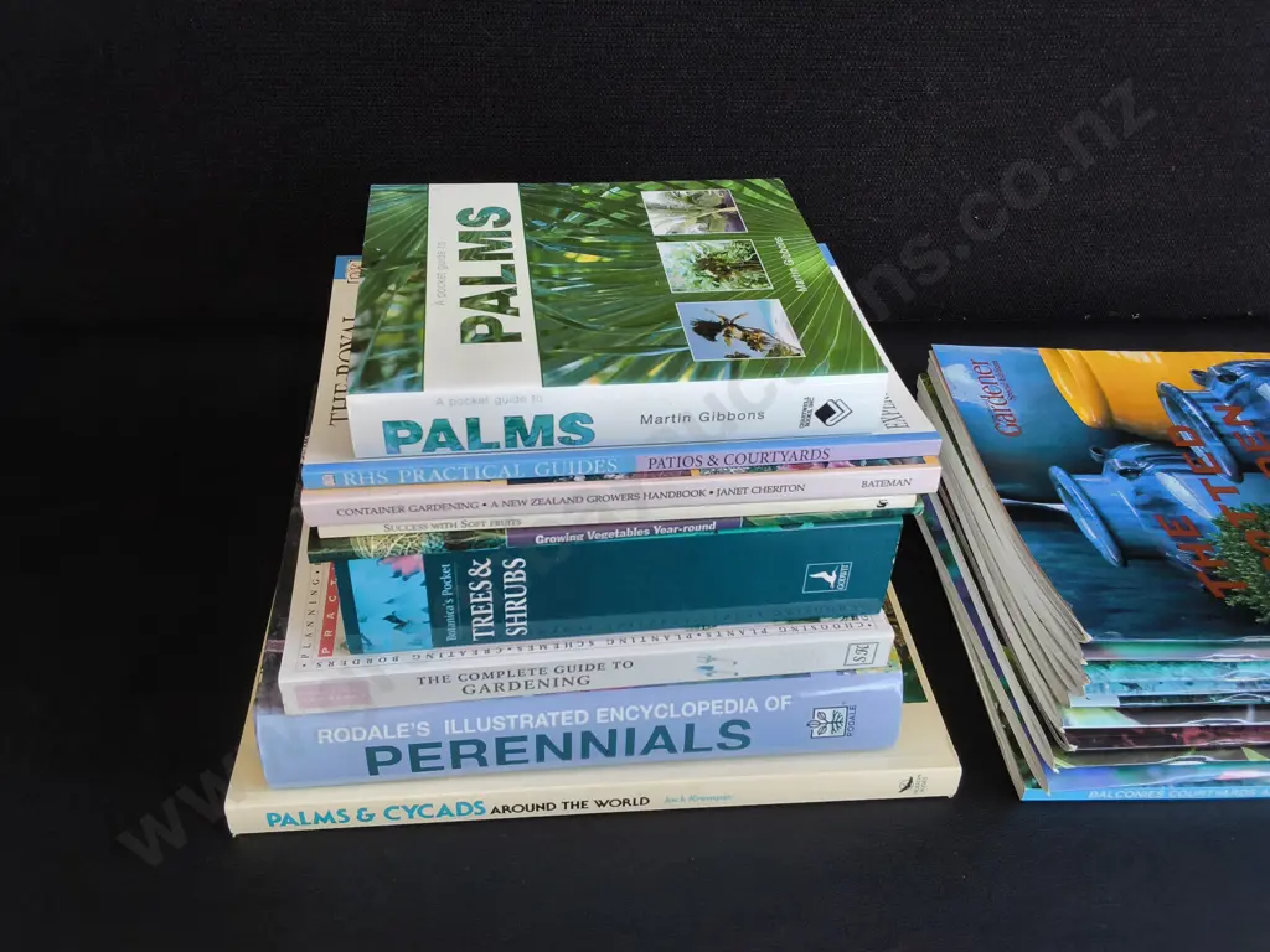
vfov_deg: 51.4
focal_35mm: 27
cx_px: 635
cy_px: 476
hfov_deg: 65.3
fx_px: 991
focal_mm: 2.87
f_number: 2
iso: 125
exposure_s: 1/100
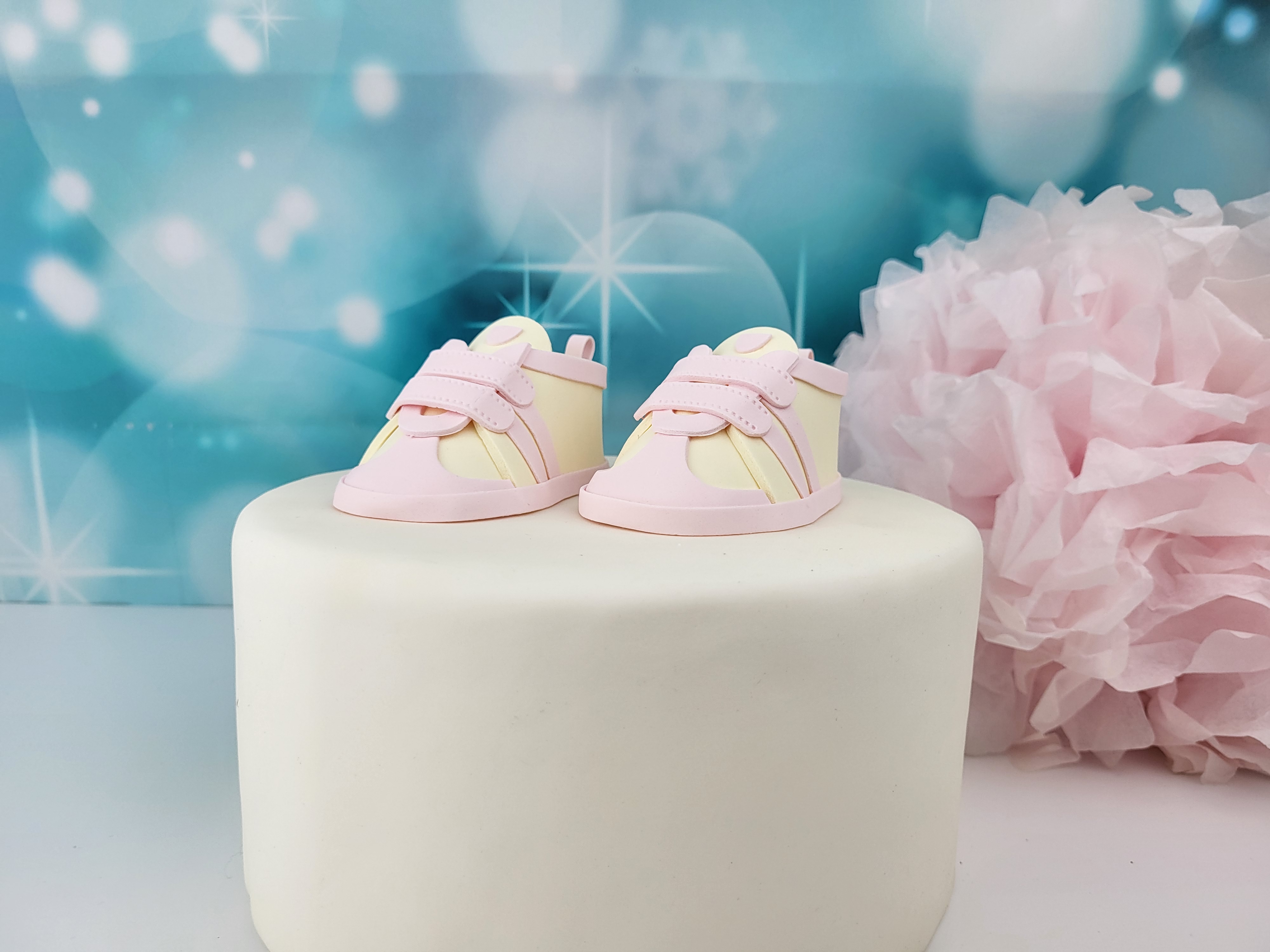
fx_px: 954
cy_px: 476
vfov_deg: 53.1
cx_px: 635
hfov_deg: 67.3
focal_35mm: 26
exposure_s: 1/212
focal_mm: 5.4
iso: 40
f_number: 1.8
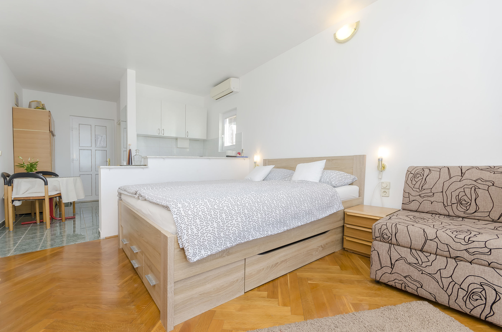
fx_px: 209
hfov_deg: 100.5
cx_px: 251
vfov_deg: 77.1
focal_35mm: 15
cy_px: 166
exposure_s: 1/50
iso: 250
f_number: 8
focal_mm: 10
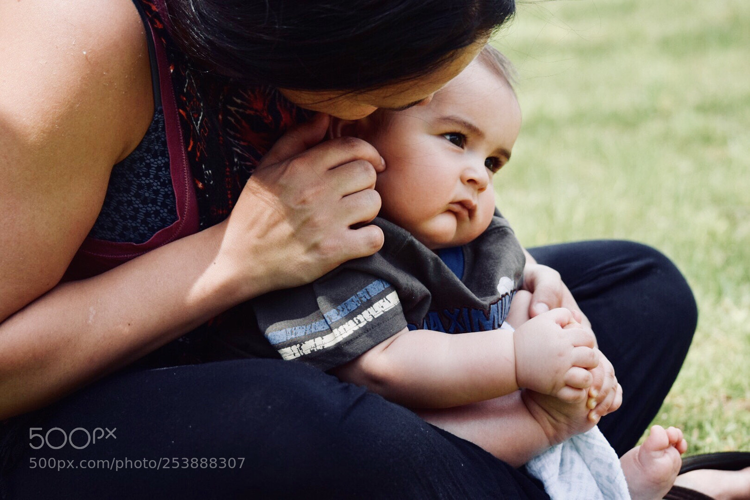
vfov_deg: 14.7
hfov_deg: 21.9
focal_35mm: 93
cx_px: 375
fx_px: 1938
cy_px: 250
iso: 400
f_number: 4.5
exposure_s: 1/1600
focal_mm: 62
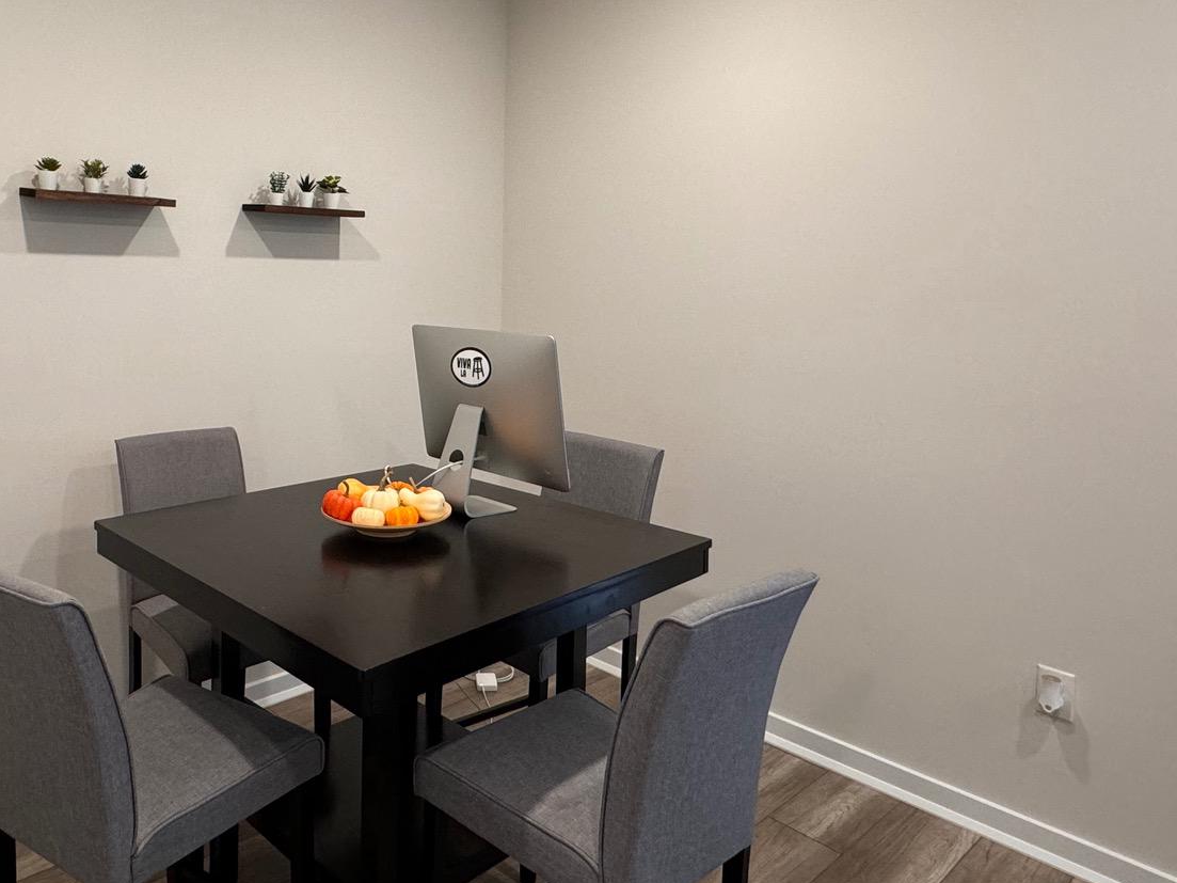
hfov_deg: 65.8
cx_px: 409
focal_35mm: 26
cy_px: 306
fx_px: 884
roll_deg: -0.6
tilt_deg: -2.5
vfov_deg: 52.2
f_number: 2.2
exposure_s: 1/60
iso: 160
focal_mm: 2.22
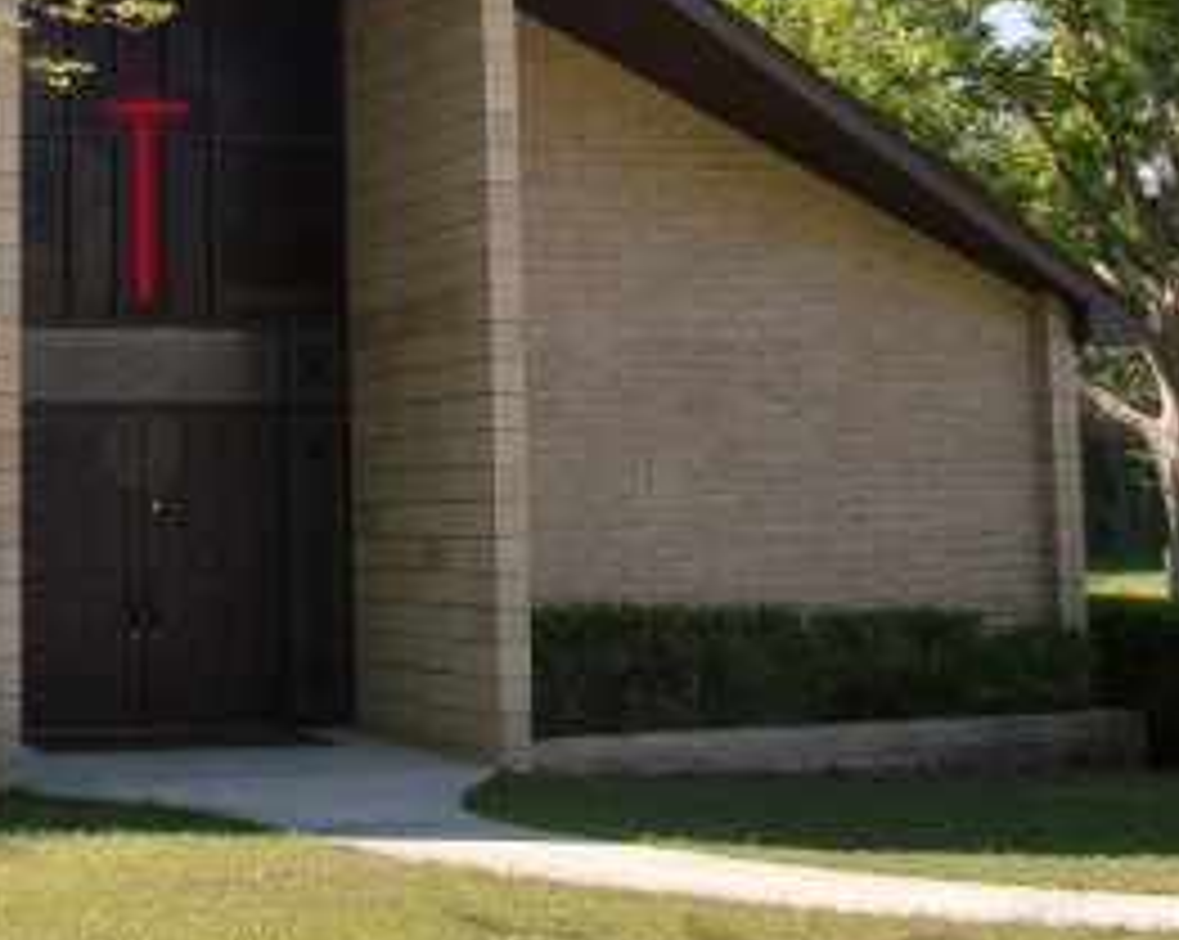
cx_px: 189
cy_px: -45
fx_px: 2998
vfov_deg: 17.3
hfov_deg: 21.9
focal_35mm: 86
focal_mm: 6.3
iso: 64
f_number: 2.8
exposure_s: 1/640
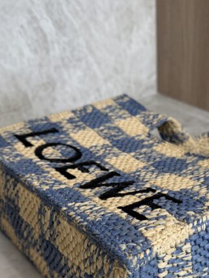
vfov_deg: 40.9
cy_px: 206
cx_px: 133
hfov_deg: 32.0
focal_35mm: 45
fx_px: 362
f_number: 1.78
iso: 64
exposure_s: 1/120
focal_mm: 6.76
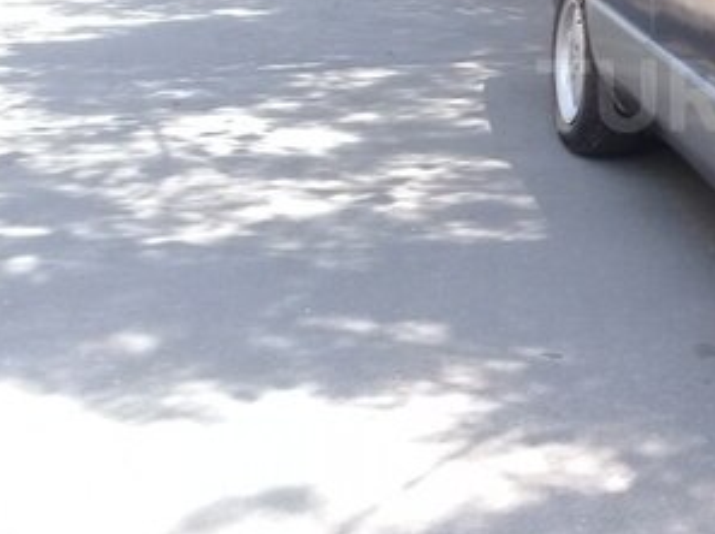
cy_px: 95
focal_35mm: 69
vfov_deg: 21.0
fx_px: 1423
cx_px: 782
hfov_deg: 26.1
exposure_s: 1/122
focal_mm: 3.3
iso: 50
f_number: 2.2
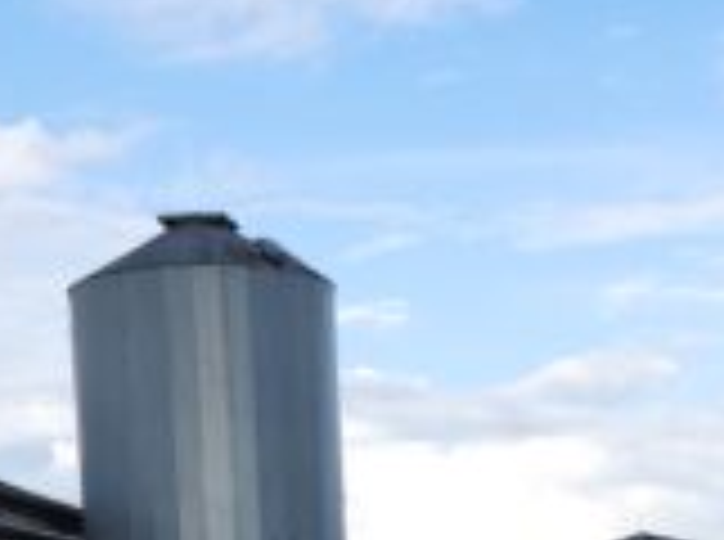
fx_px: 2296
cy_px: 904
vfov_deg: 12.5
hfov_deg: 17.9
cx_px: 445
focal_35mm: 110
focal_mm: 5.4
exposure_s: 1/767
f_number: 1.8
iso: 20
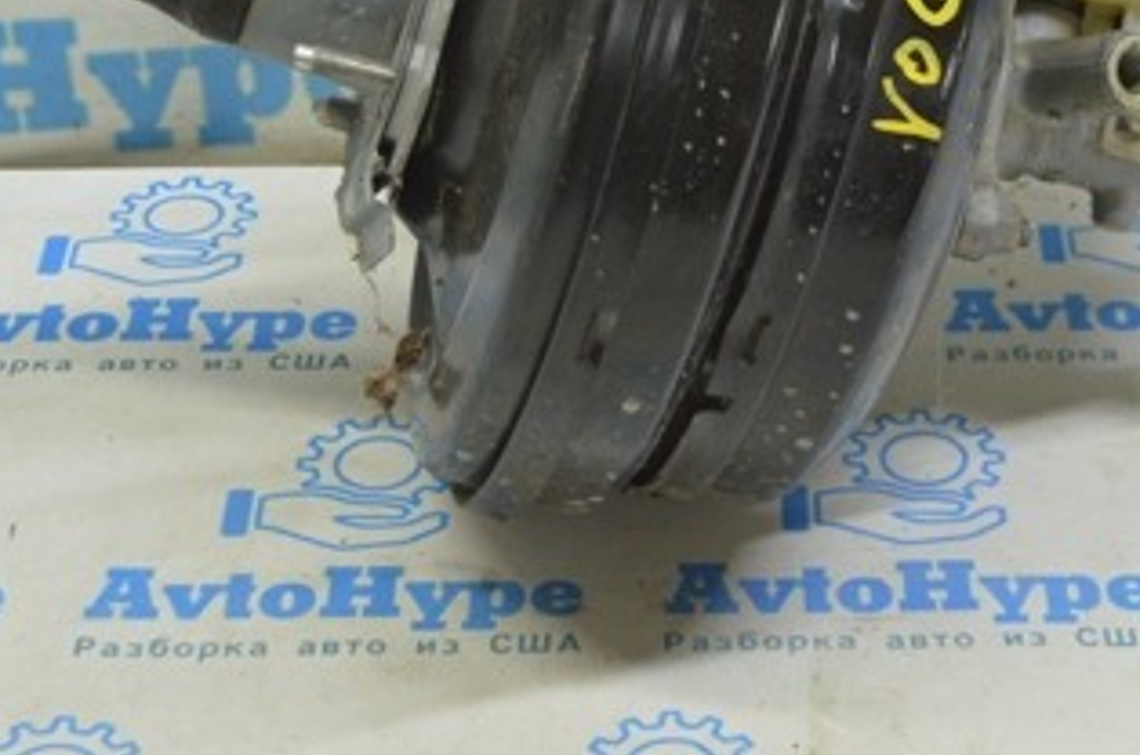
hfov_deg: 19.6
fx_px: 3287
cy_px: 24
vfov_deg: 13.0
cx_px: 752
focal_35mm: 104
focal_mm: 34
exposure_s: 1/20
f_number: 5.6
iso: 400
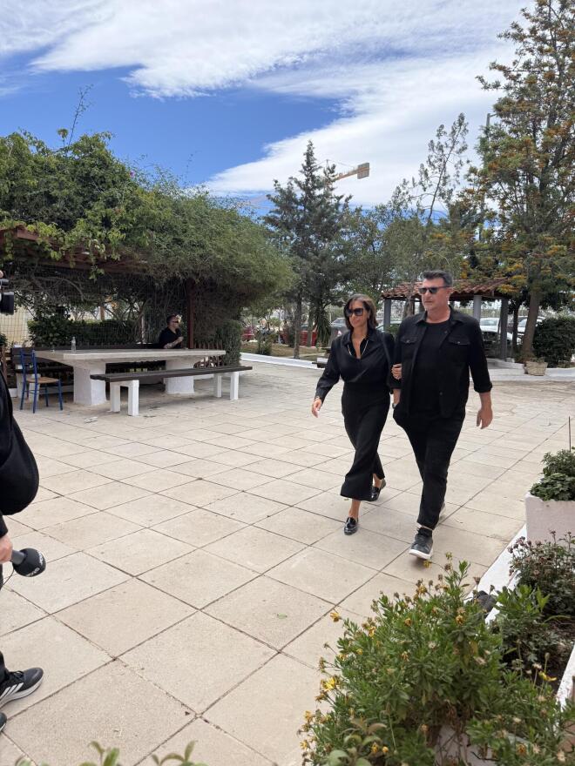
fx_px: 532
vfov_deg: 71.6
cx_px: 288
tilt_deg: -3.7
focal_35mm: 24
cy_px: 383
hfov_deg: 56.8
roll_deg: -0.9
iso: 125
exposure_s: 1/3759
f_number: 1.78
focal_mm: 6.76
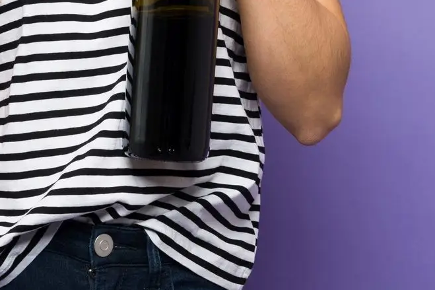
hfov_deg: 9.8
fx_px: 2488
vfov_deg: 6.6
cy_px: -75
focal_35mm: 206
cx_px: -123
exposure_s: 1/160
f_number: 7.1
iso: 100
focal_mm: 64
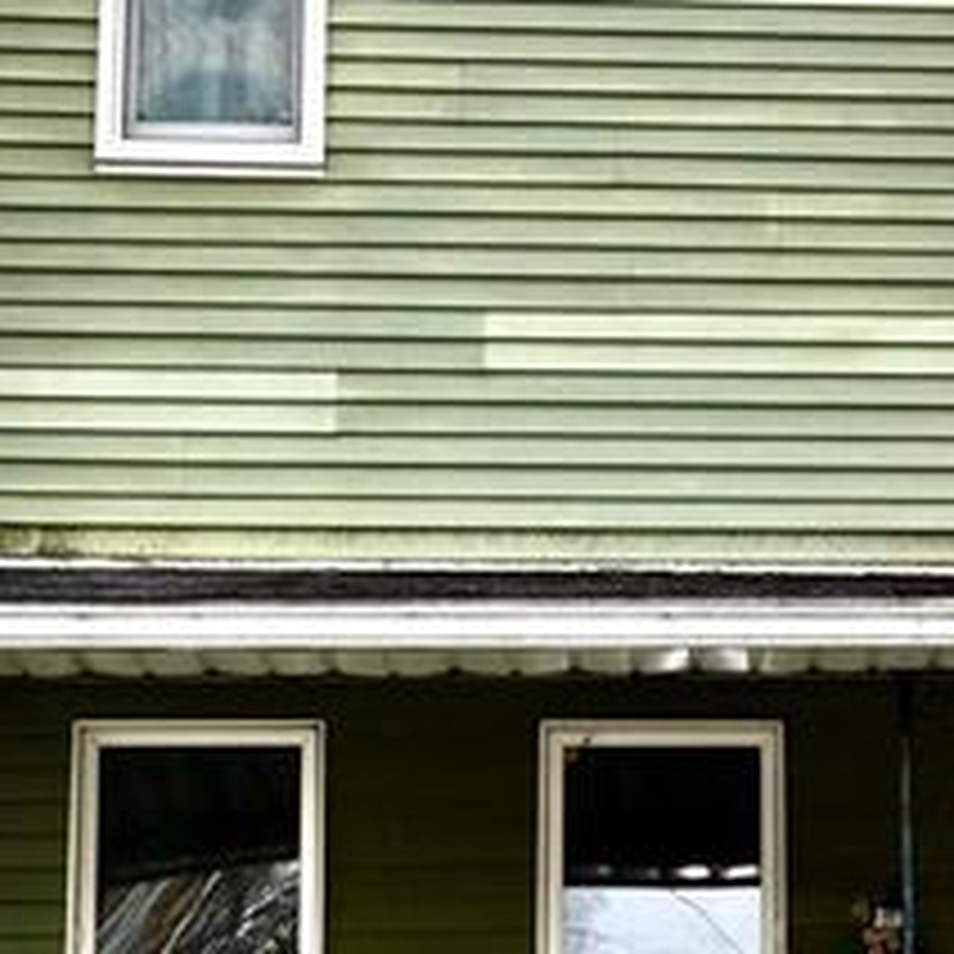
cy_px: 884
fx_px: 4802
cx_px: 212
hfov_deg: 11.3
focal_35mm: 154
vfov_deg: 11.3
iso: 200
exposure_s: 1/200
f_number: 11
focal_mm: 34
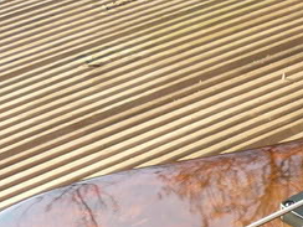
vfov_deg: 11.8
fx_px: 1033
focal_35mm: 118
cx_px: 330
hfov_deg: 16.2
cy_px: 368
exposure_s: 1/125
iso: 100
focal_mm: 6
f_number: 4
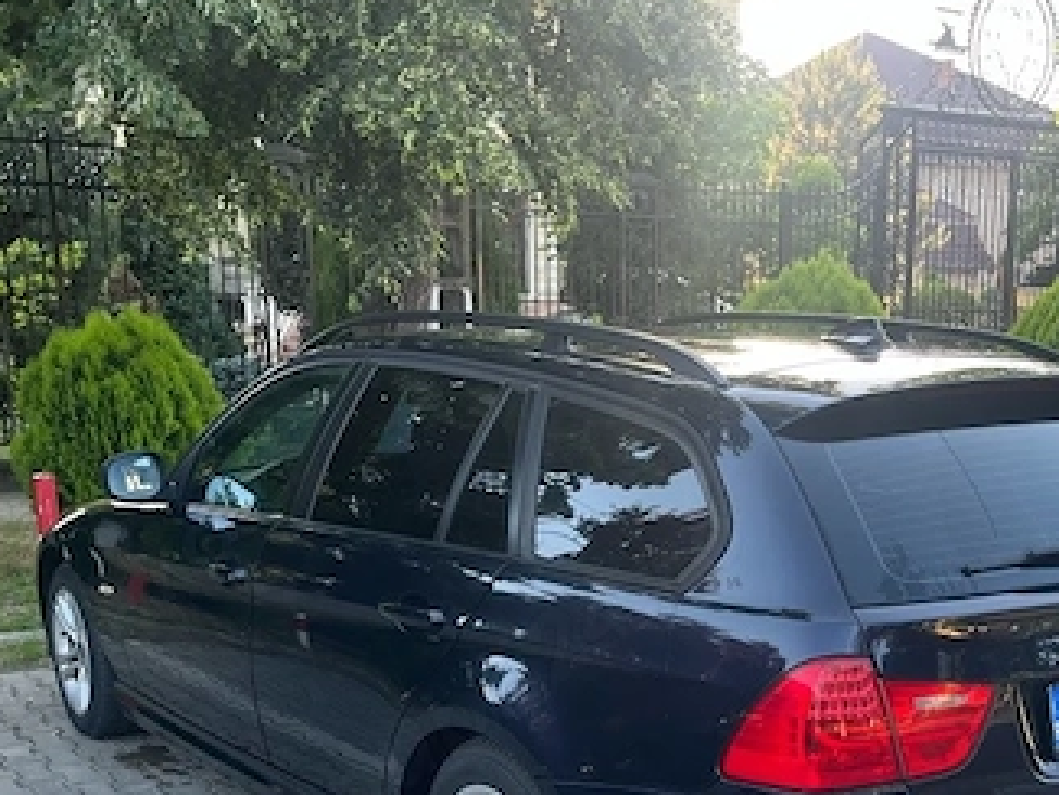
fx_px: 1469
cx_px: 661
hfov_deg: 39.4
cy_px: 684
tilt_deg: -15.6
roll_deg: -0.7
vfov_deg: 29.3
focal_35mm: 48
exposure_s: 1/122
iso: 32
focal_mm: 5.1
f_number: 1.6
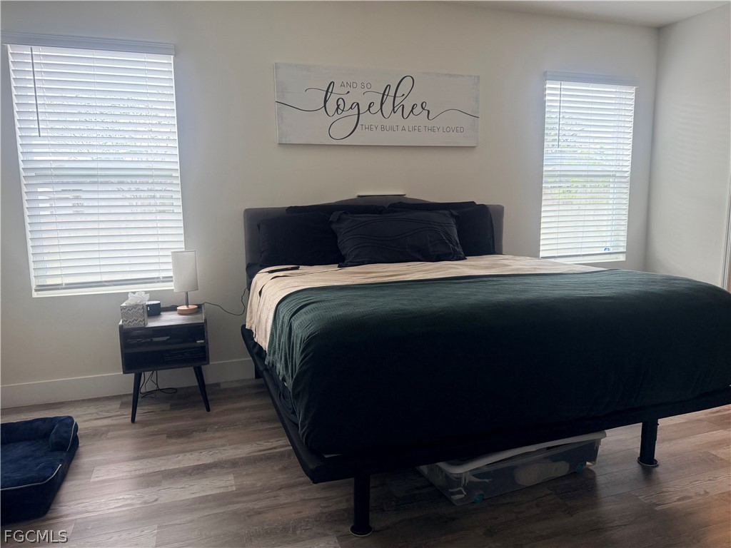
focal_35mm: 24
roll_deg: +0.6
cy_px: 274
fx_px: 507
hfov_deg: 71.6
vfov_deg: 56.8
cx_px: 366
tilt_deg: -7.1
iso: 160
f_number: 1.78
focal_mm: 6.76
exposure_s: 1/149
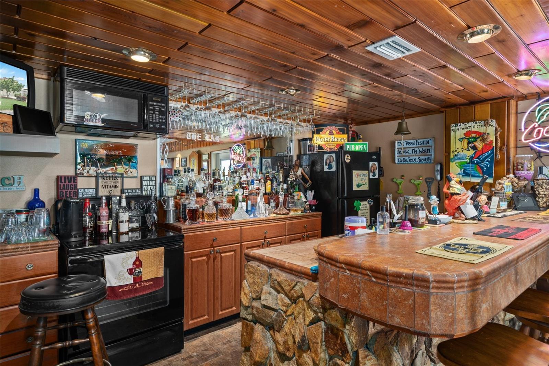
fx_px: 305
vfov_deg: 61.9
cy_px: 183
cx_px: 274
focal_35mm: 20
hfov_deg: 84.0
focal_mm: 20
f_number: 8
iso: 320
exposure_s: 2
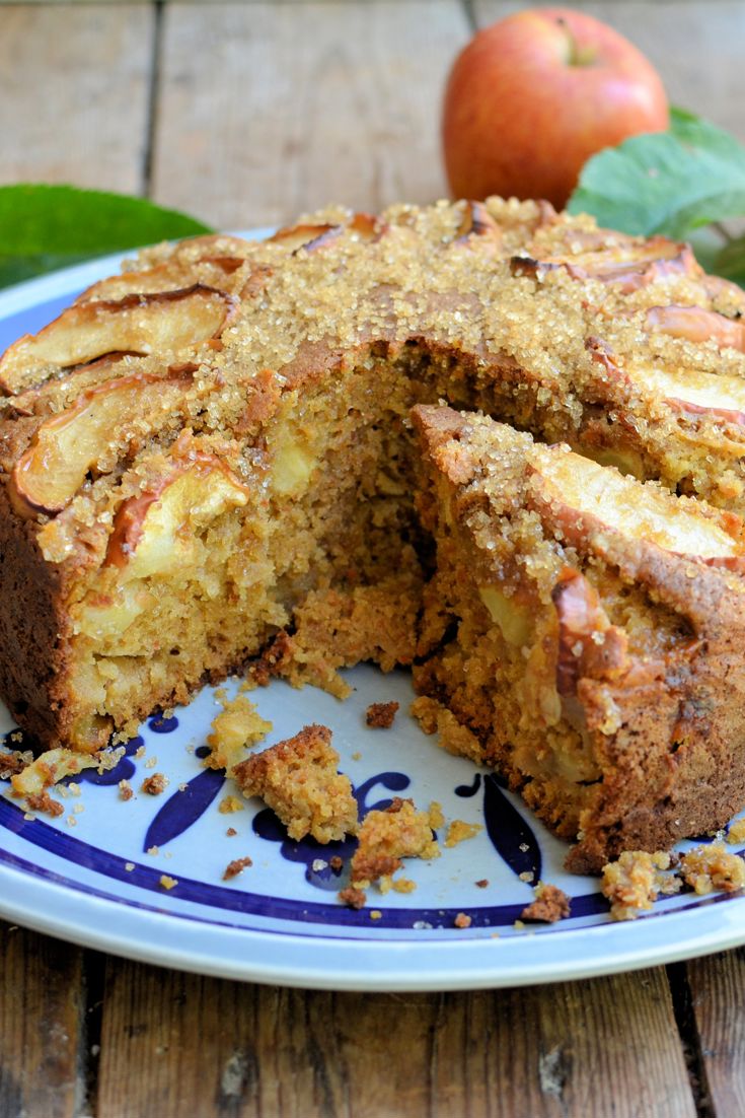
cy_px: 559
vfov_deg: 37.8
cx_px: 372
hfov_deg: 25.8
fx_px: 1629
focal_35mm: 52
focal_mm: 35
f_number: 4.5
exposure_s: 1/80
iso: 400
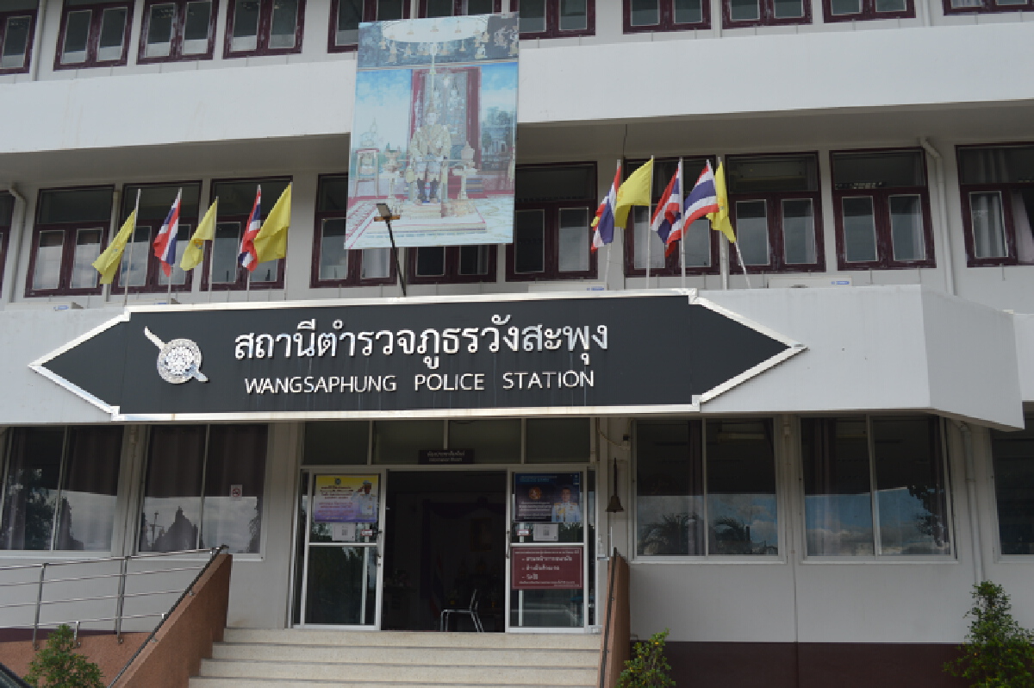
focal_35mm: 39
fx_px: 1119
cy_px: 344
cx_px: 517
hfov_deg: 49.6
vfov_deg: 34.2
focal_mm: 26
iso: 100
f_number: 7.1
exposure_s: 1/200
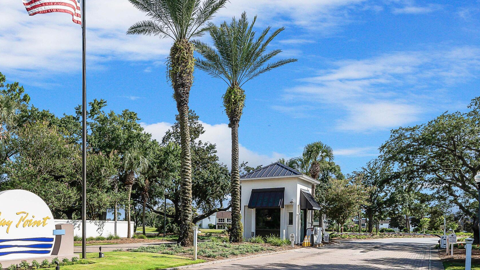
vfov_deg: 39.1
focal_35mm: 28
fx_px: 356
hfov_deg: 65.4
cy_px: 233
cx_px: 146
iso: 100
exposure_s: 1/160
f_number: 10
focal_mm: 15
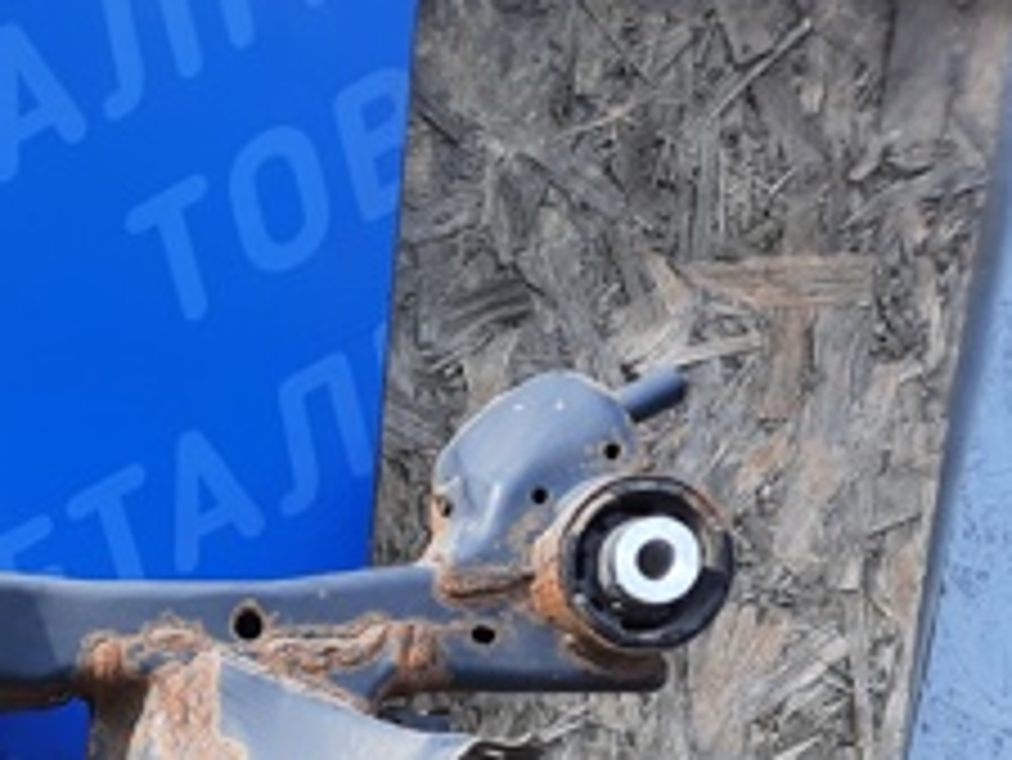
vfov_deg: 19.3
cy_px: 967
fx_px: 2077
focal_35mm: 71
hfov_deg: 23.4
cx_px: -382
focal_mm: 4.6
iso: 32
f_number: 2
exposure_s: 1/136
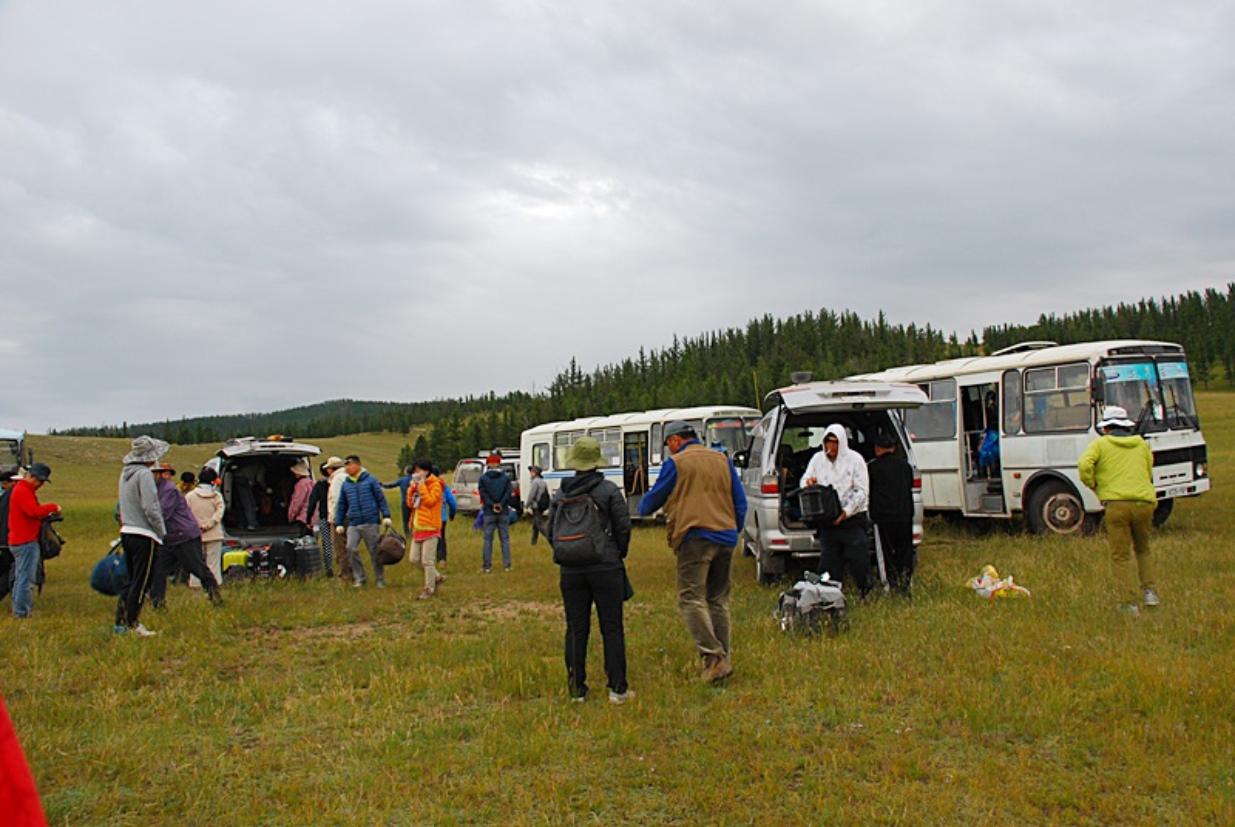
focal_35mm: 27
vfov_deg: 48.1
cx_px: 618
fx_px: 928
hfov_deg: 67.3
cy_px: 414
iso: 400
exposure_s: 1/50
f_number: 6.3
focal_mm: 18
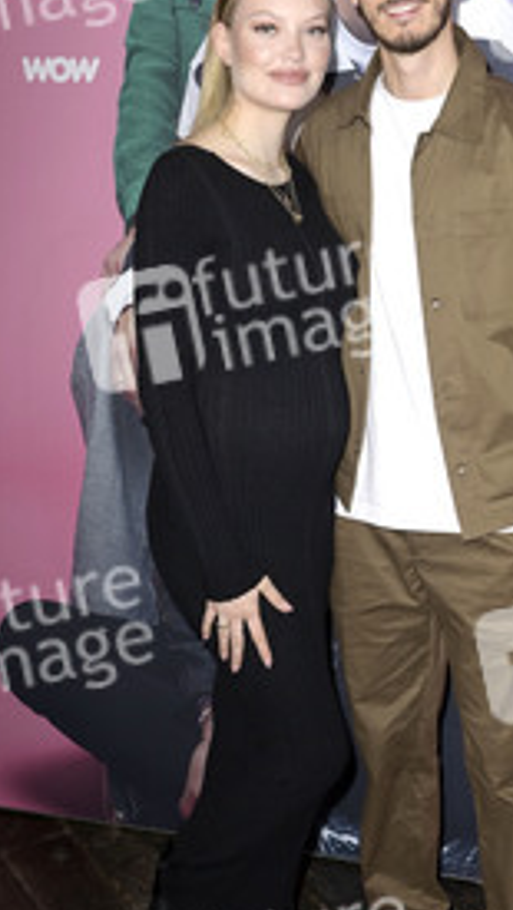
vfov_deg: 31.4
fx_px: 1618
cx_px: 344
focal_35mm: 67
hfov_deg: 18.0
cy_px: 480
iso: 400
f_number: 5
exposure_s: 1/250
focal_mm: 44
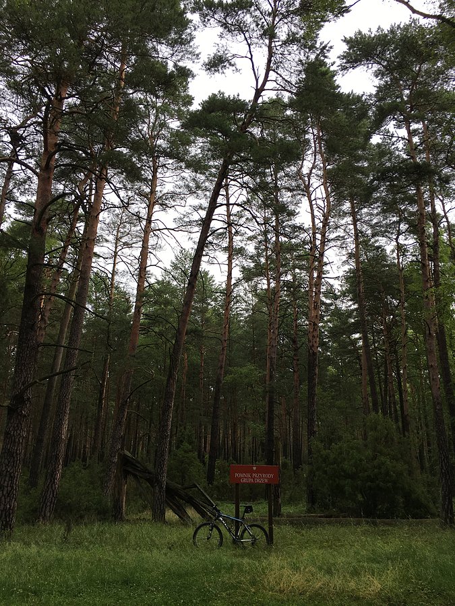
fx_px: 508
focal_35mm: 29
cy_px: 303
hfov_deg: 48.2
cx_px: 228
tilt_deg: +17.3
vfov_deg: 61.7
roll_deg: +0.3
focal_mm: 4.15
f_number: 2.2
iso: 25
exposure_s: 1/432
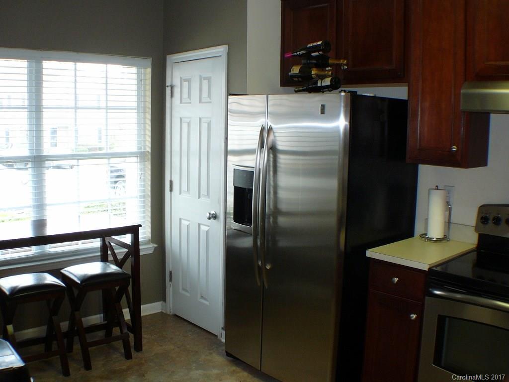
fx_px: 721
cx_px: 254
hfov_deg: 38.9
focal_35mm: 49
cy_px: 191
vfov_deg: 29.7
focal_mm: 7.3
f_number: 3.4
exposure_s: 1/30
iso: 125
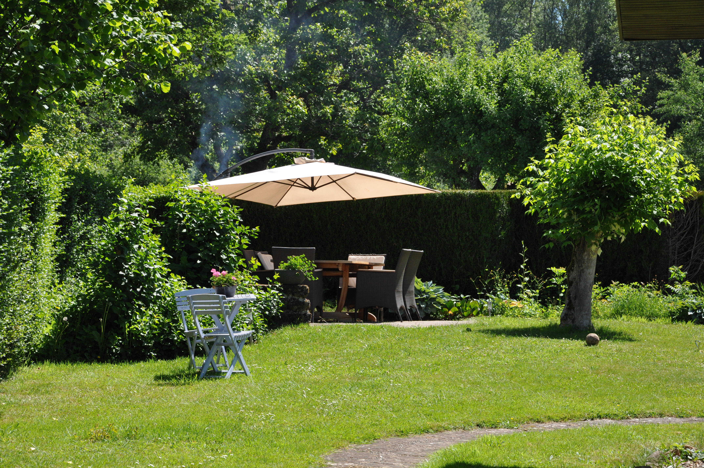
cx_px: 352
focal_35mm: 105
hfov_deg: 19.5
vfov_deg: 13.0
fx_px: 2051
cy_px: 234
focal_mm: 70
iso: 400
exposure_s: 1/640
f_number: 8
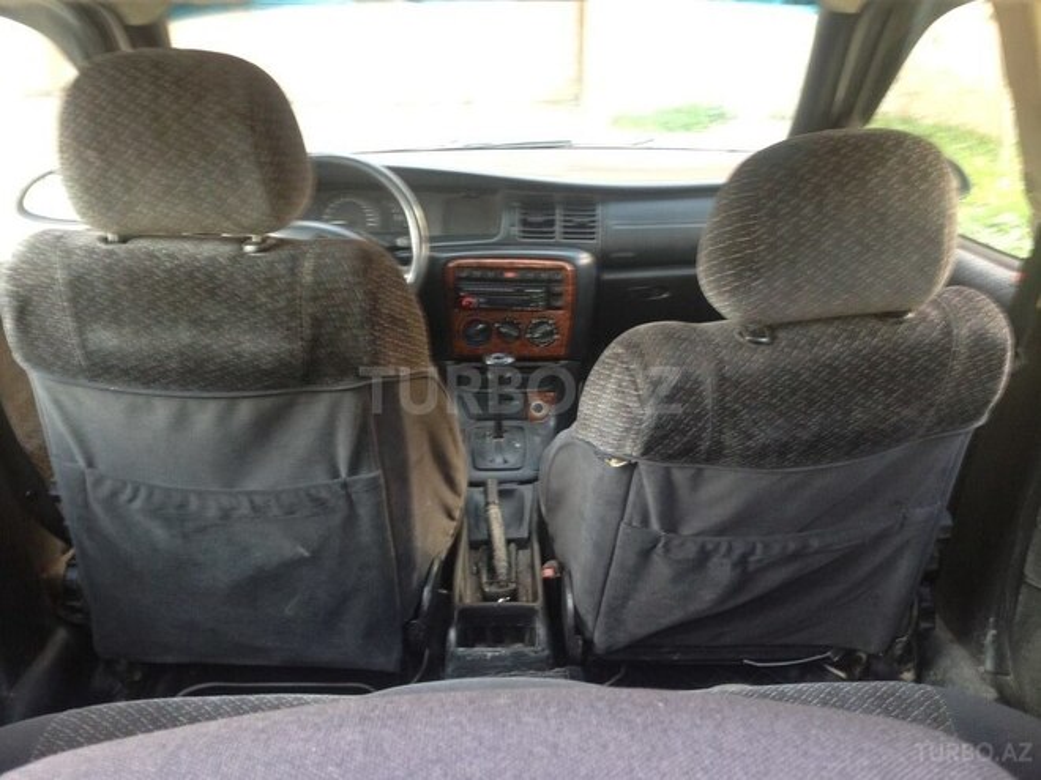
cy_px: 390
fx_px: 992
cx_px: 520
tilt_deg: -22.4
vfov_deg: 42.9
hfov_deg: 55.4
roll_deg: -0.8
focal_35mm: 33
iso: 80
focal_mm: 4.12
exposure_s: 1/20
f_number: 2.4
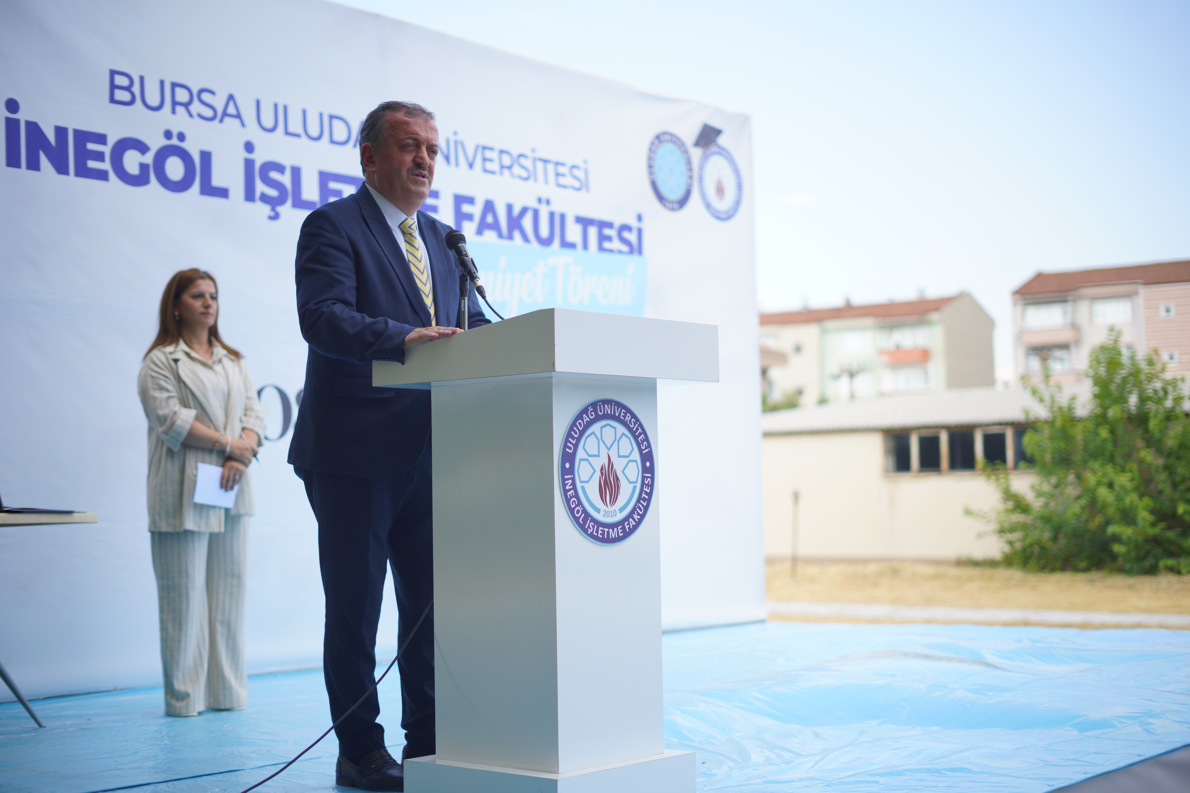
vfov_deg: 27.0
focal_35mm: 50
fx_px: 1653
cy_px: 396
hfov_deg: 39.6
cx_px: 595
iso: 100
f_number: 1.8
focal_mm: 50
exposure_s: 1/1000
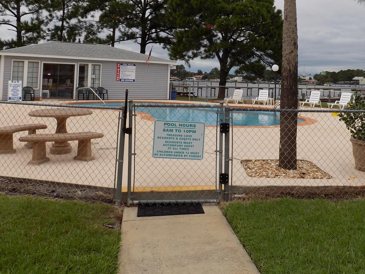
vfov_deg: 36.4
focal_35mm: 38
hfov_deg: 48.5
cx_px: 228
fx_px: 401
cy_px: 55
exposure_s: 1/1000
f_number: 3.1
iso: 80
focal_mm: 4
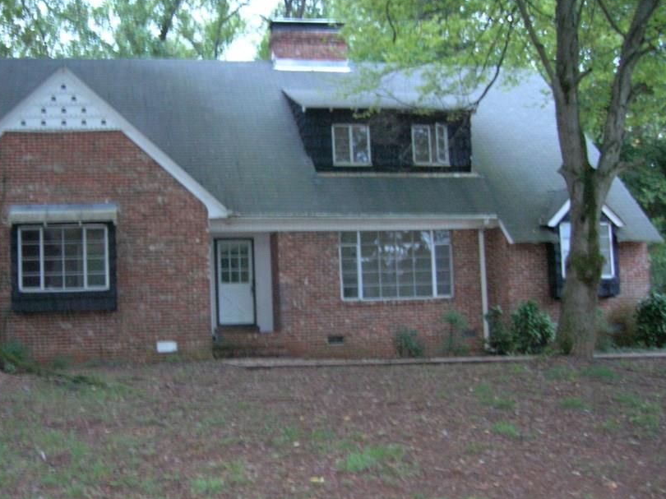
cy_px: 270
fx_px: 827
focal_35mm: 43
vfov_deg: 33.6
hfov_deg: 43.6
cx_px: 265
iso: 200
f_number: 2.9
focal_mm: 5.7
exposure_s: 1
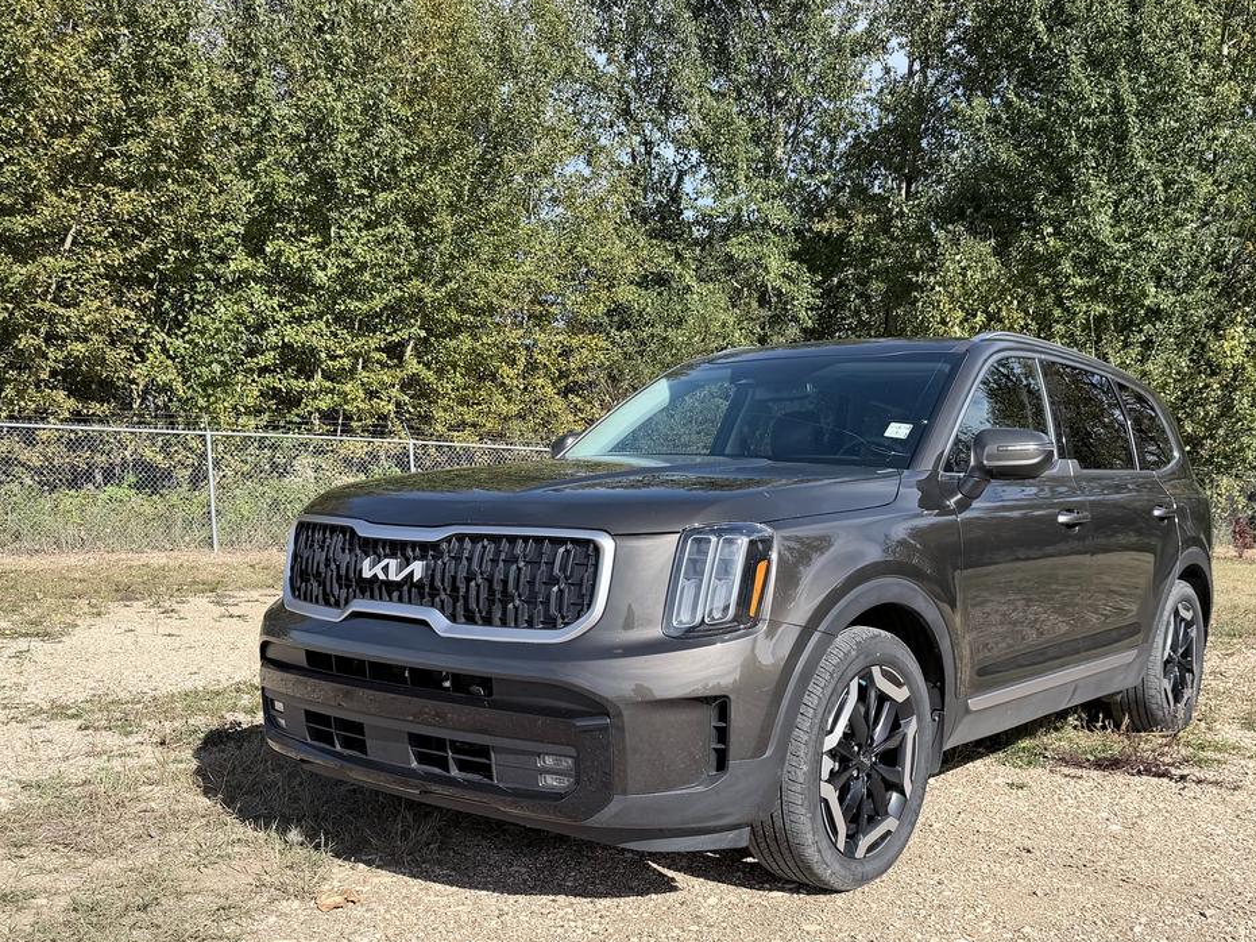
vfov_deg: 42.3
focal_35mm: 33
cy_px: 630
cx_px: 733
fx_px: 1197
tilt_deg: -6.6
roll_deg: -0.1
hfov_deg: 55.1
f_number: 1.78
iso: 80
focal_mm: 6.76
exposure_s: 1/3759
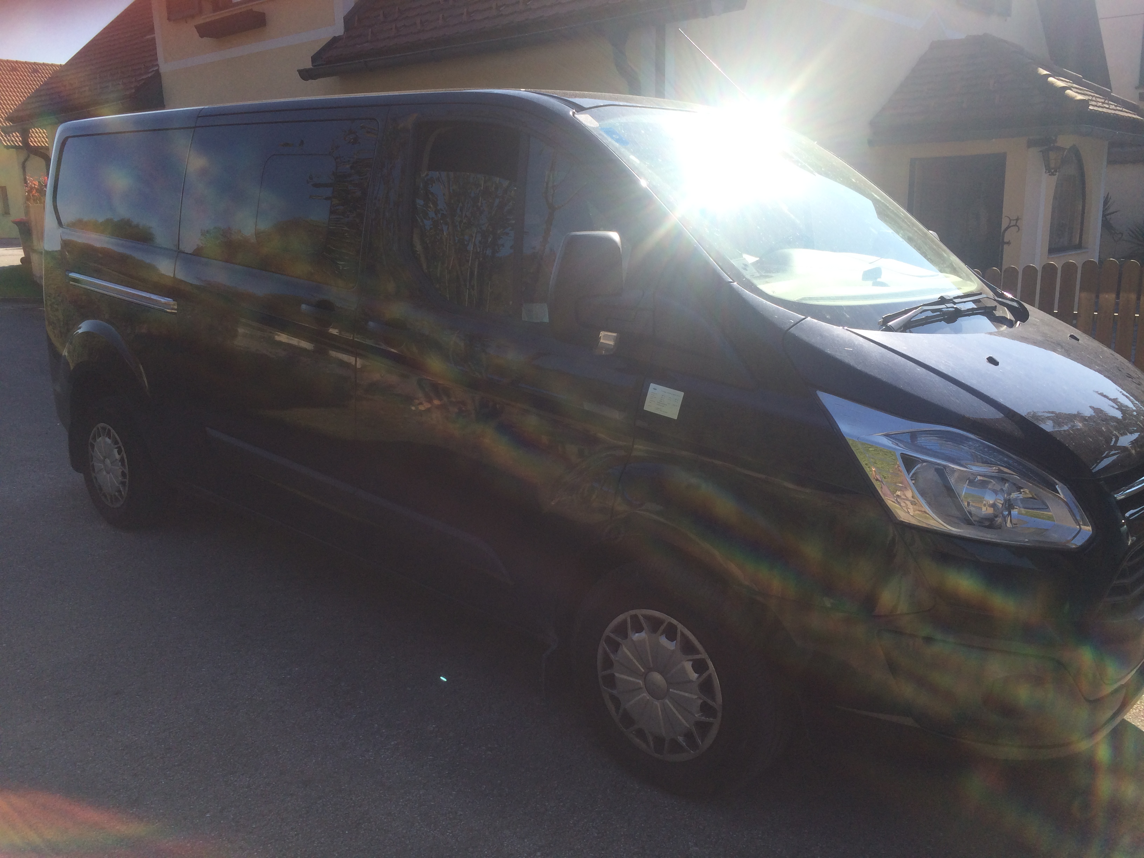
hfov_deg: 61.7
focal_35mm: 29
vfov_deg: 48.2
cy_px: 429
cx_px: 572
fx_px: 958
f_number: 2.2
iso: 32
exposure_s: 1/1208
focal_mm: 4.15
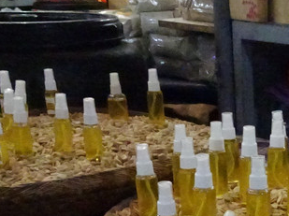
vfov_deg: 16.8
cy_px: 272
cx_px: 339
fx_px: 692
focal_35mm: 83
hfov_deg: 22.0
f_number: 3.5
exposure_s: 1/125
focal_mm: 4.1
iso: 3200
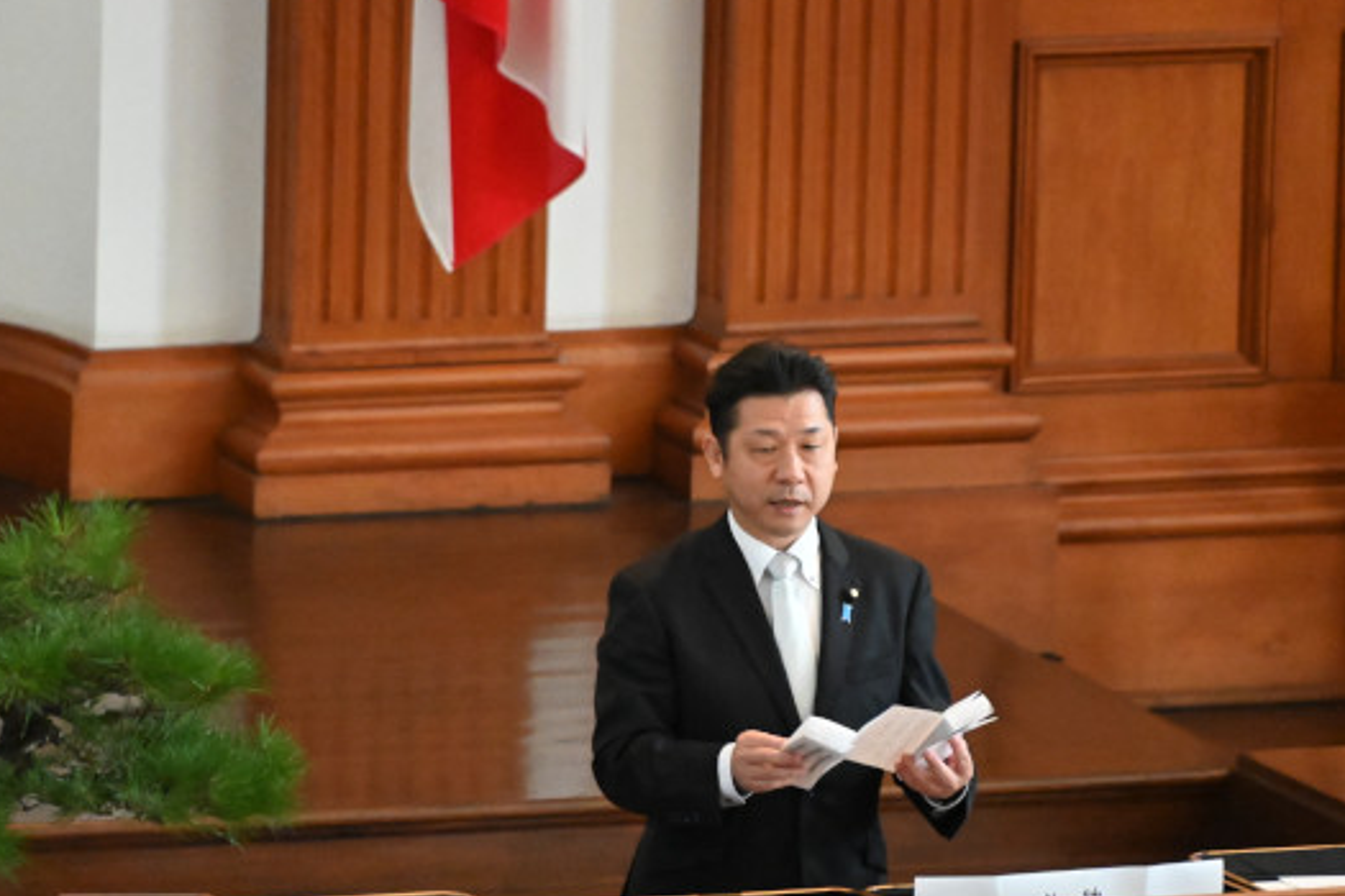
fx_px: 19202
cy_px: 474
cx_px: 692
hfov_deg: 4.0
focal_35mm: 514
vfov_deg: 2.7
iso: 20000
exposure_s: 1/500
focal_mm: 300
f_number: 6.3
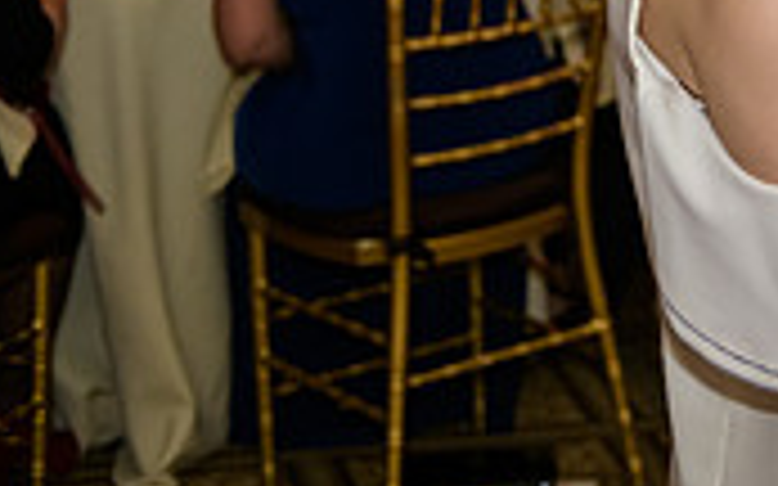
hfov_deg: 14.6
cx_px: 1277
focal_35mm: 130
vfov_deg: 9.6
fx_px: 2755
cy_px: -349
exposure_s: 1/100
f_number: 3.2
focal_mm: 38
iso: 1600
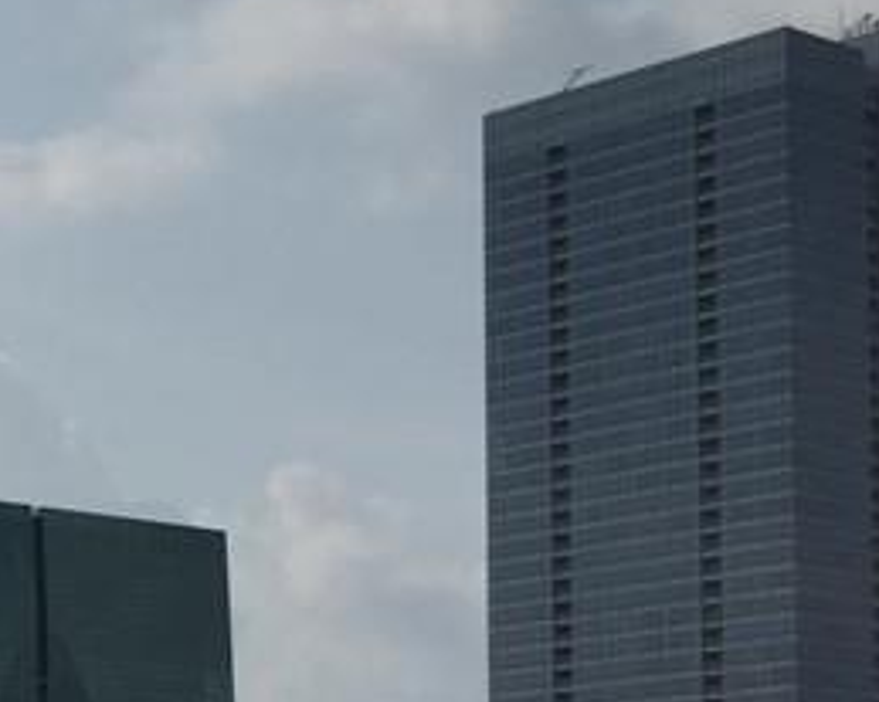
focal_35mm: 112
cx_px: -740
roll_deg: +0.1
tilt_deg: -0.5
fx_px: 2913
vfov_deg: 13.2
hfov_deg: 14.8
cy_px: 933
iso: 32
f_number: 2.2
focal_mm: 4.15
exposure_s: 1/7937
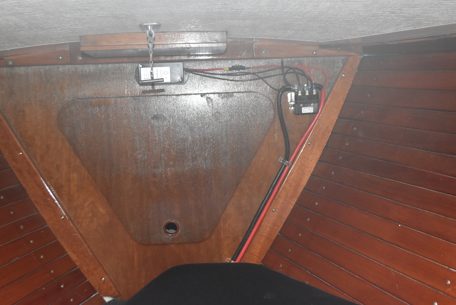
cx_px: 228
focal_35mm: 45
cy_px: 152
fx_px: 570
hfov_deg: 43.6
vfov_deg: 29.9
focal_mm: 30
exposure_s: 1/60
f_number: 4.5
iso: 2200
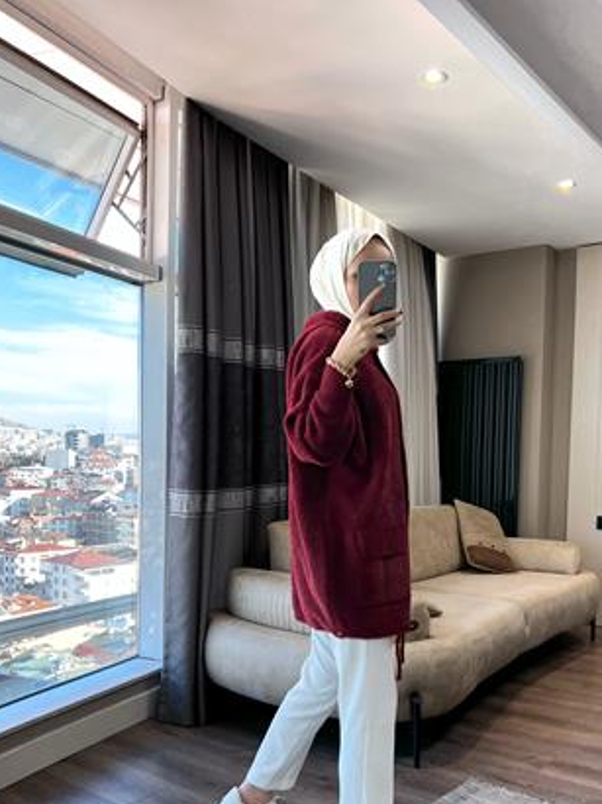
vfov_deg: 55.0
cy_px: 477
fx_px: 766
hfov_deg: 42.7
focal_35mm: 33
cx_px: 357
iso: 64
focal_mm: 5.7
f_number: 1.5
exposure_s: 1/100
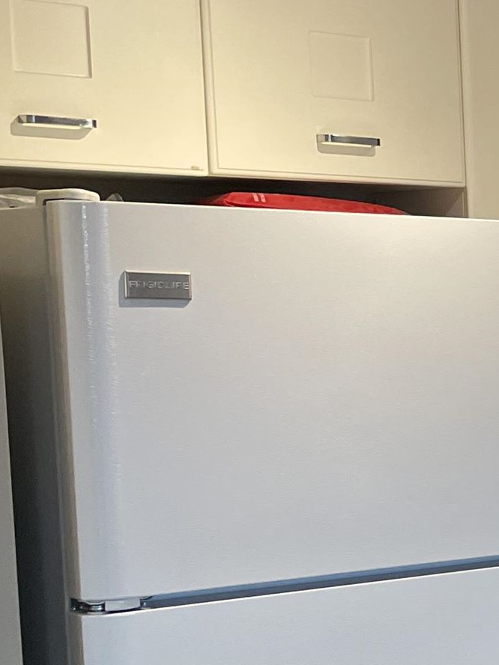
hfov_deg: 13.5
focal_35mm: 90
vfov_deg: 21.6
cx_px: 1058
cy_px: 509
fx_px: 1729
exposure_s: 1/120
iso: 125
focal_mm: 4.2
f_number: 1.6
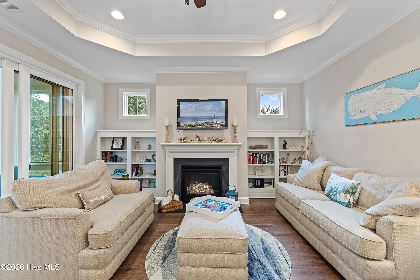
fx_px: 175
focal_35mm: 15
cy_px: 140
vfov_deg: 77.3
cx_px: 210
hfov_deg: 100.4
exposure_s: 1/2.5
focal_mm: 10
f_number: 4.5
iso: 100
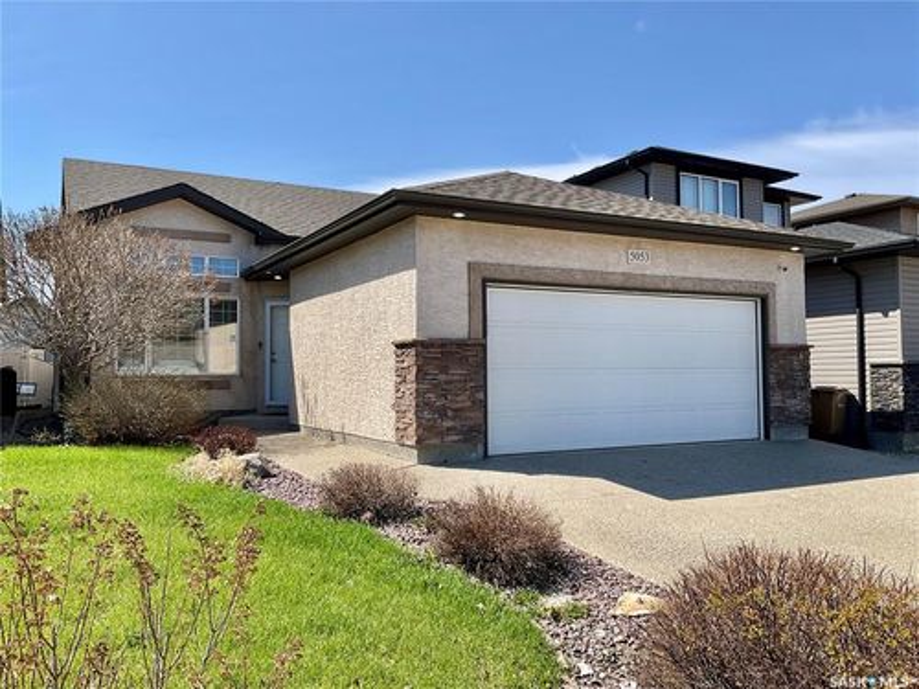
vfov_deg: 48.2
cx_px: 460
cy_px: 344
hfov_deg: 61.7
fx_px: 770
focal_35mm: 29
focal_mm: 3
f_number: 1.8
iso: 16
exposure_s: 1/1675
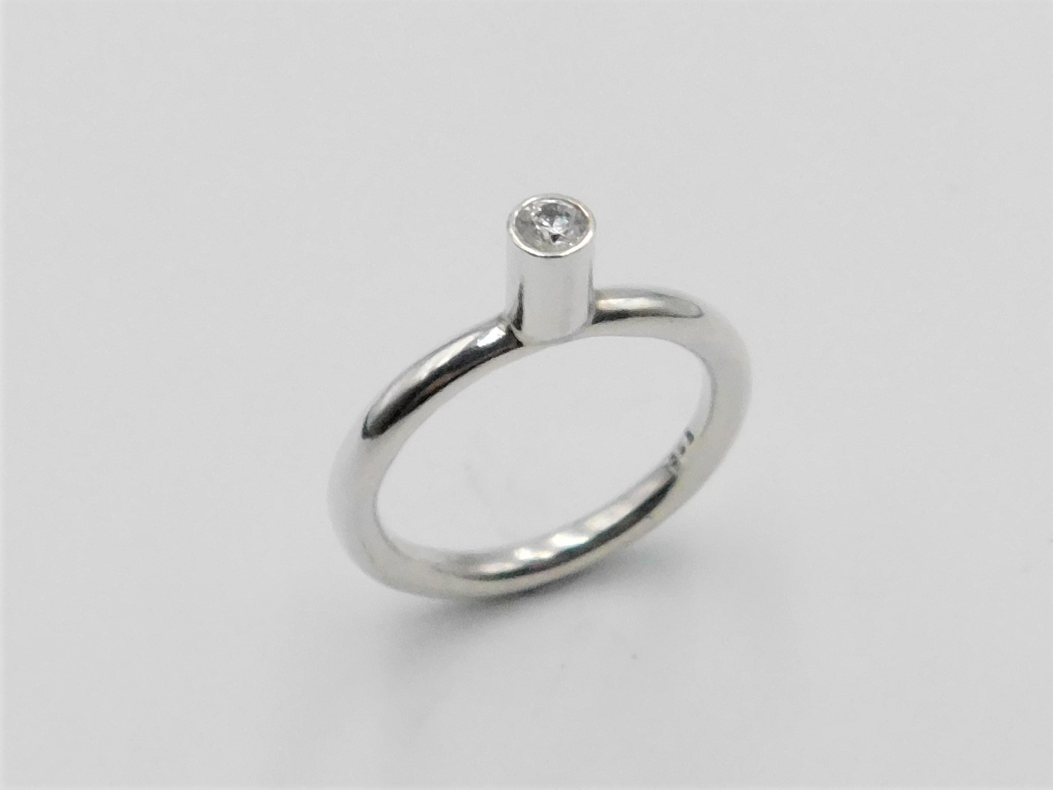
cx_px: 526
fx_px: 700
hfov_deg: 73.9
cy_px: 395
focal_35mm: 23
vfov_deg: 58.9
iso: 400
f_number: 6
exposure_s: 1/400
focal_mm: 4
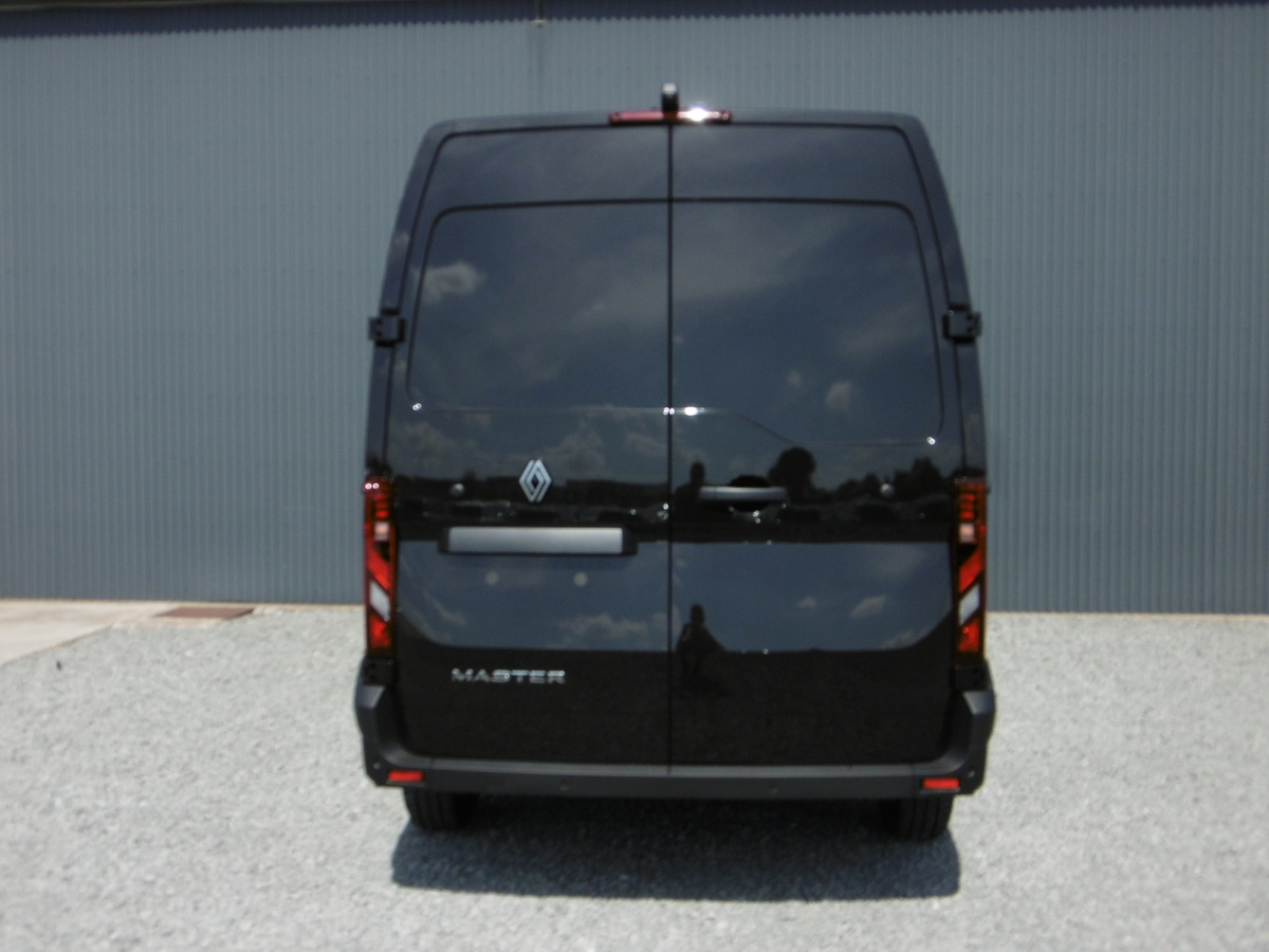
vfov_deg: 37.7
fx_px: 1393
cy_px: 476
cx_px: 634
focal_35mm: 38
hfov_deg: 49.0
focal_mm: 6.8
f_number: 3.7
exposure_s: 1/1000
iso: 100
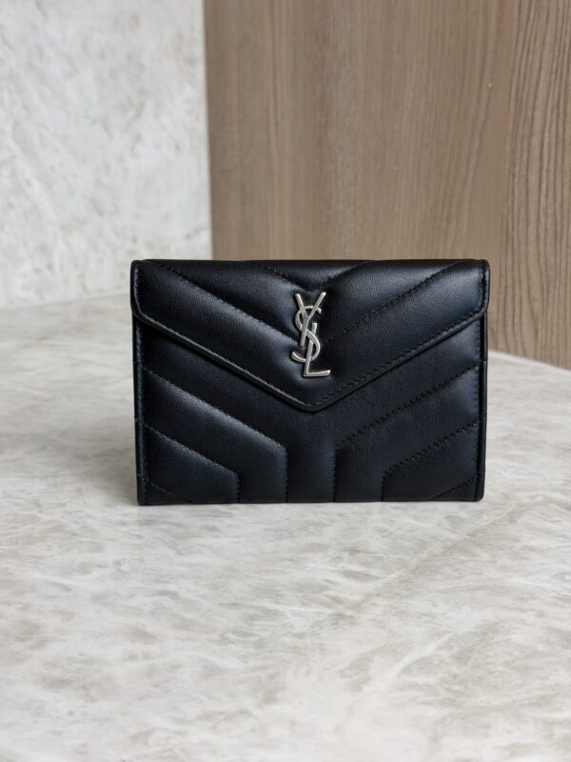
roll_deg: +0.0
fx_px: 1056
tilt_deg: -16.5
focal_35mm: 48
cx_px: 286
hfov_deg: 30.3
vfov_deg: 39.7
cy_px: 381
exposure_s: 1/120
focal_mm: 6.76
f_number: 1.78
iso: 64
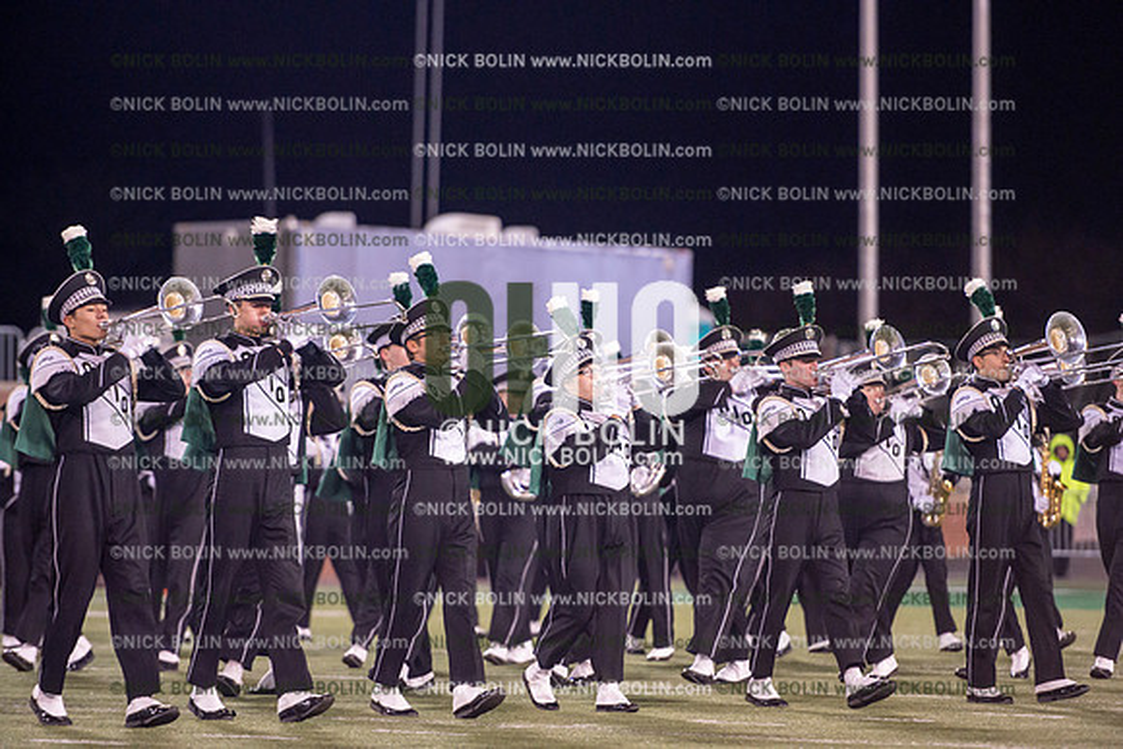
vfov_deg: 6.9
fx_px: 6240
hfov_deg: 10.3
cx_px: 562
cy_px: 374
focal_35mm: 200
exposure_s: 1/1250
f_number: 2.8
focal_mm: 200
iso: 2500
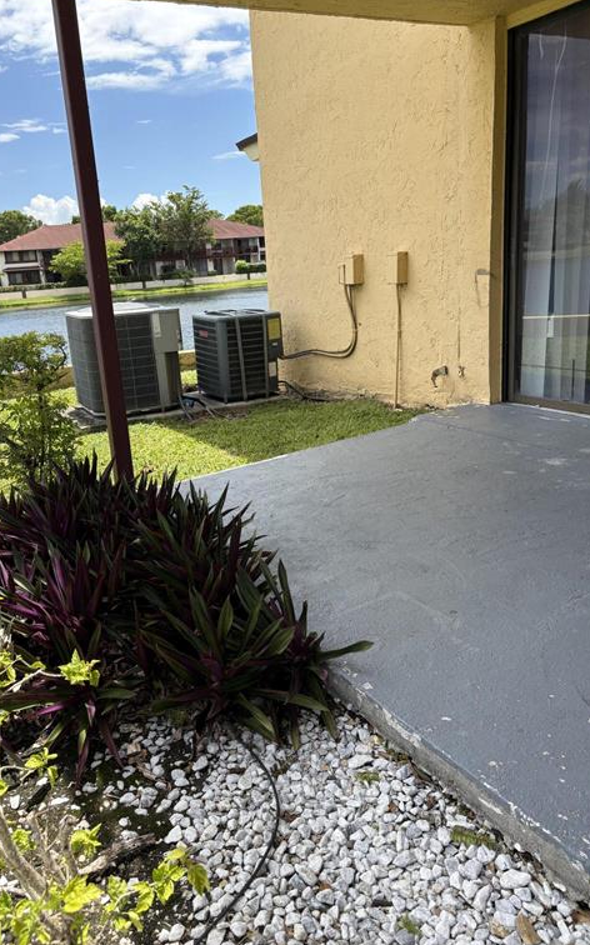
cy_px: 470
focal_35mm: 28
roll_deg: +4.3
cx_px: 268
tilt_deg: -14.7
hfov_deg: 44.5
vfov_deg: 66.5
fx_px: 721
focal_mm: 5.96
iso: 64
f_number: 1.6
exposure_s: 1/2208
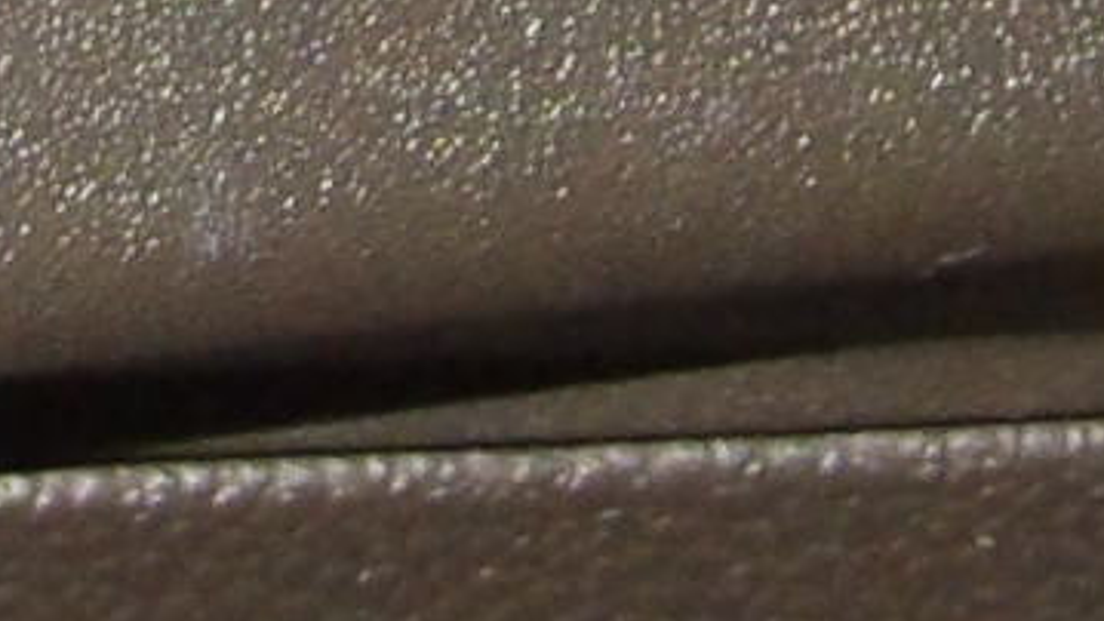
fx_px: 32906
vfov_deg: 1.1
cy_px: -1669
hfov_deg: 1.9
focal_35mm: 1124
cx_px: -185
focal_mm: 25.6
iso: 640
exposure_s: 1/100
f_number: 4.3
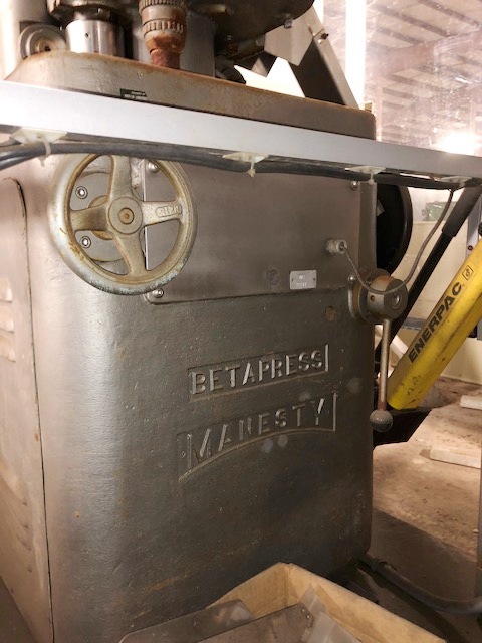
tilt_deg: -8.8
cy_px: 322
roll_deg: +0.6
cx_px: 241
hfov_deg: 49.7
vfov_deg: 63.4
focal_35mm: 28
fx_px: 520
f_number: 1.8
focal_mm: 4
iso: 100
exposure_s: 1/4
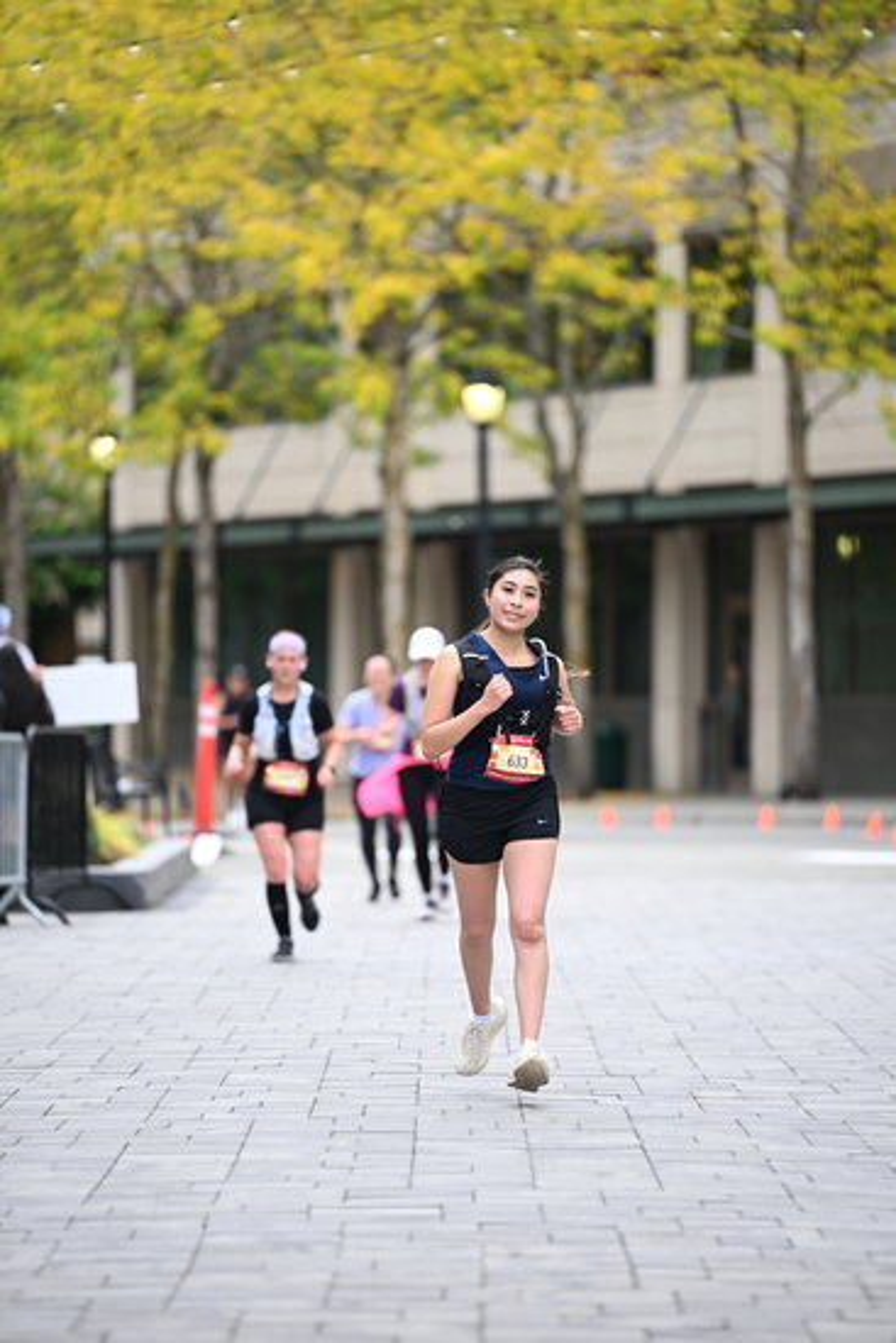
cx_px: 448
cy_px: 672
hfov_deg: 6.9
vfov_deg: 10.3
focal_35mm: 200
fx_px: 7461
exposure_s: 1/1600
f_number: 2.8
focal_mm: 200
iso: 640
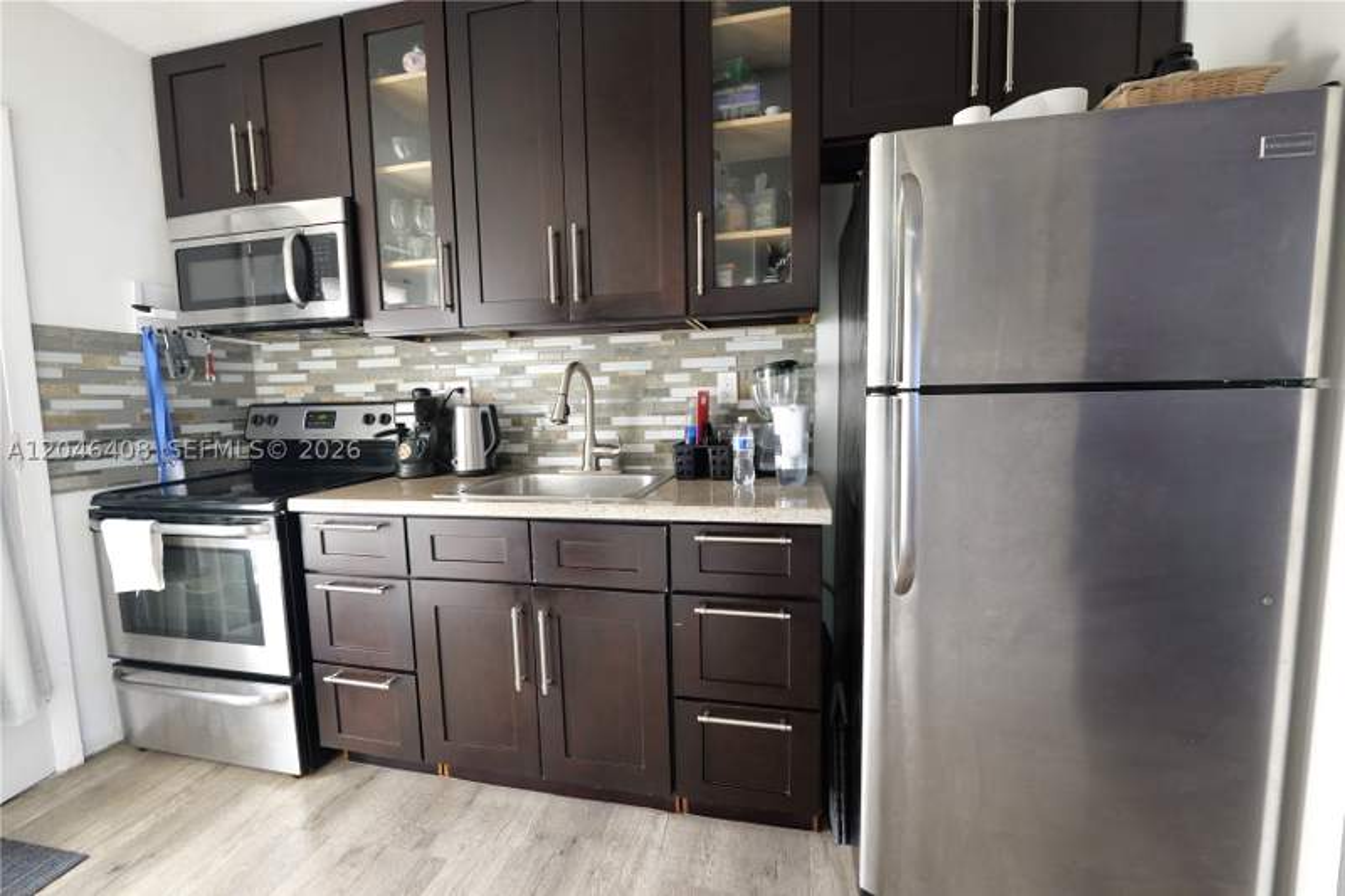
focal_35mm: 14
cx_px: 672
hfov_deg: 104.3
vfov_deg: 81.2
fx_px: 523
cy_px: 448
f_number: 4
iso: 3200
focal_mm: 14
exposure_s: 1/60
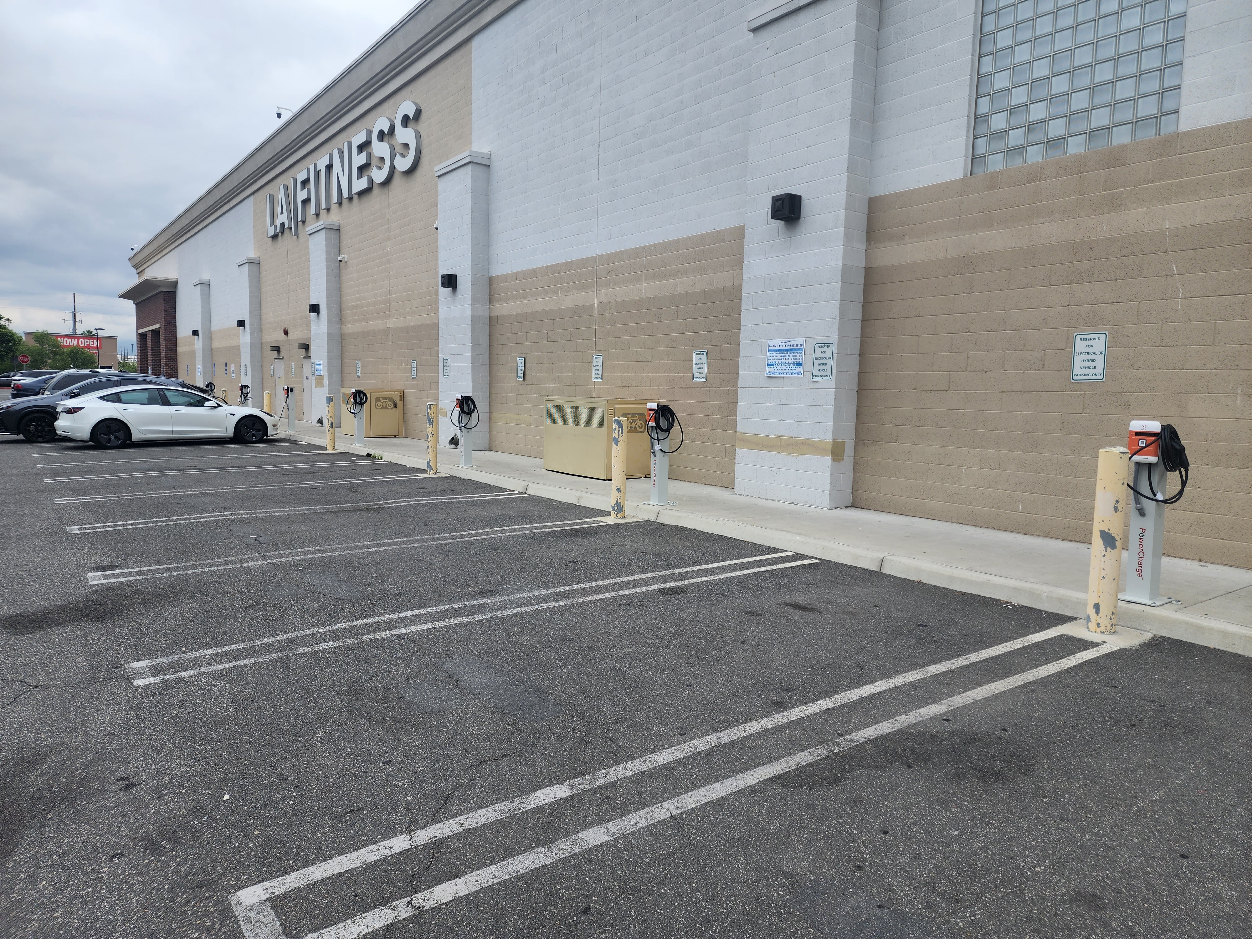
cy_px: 470
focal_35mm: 23
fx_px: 832
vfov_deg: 58.9
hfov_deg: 73.9
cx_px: 626
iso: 12
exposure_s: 1/616
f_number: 1.8
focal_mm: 6.4
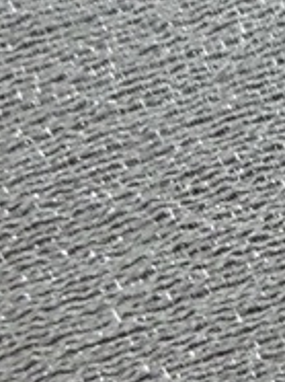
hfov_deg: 7.8
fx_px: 1992
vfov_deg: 10.9
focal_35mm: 181
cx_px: 611
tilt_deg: -82.0
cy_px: 187
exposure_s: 1/100
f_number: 2.2
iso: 64
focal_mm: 2.22
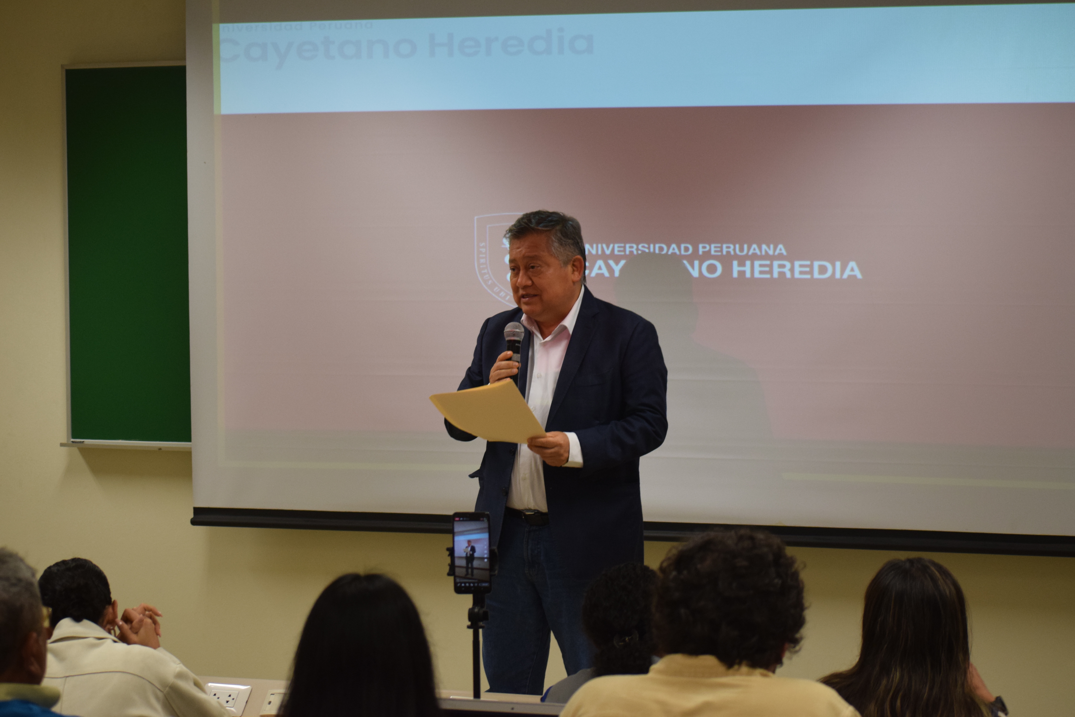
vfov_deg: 11.7
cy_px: 358
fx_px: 3494
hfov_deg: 17.5
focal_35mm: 117
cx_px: 538
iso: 1000
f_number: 4.8
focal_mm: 78
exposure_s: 1/125
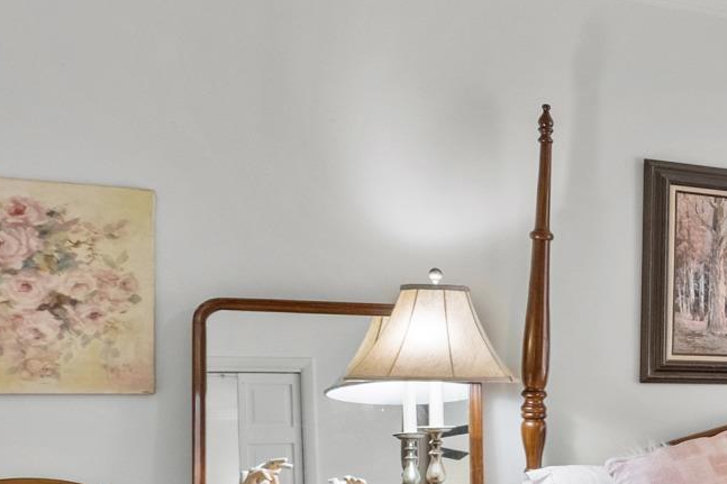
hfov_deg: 25.5
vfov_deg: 22.9
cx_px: 1103
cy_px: 413
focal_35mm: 58
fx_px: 1171
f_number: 7.1
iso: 400
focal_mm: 10
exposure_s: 1/2.5
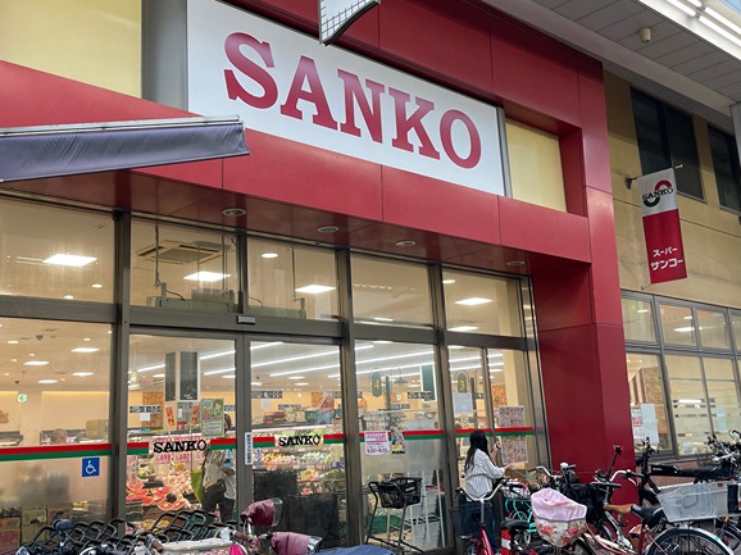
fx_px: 770
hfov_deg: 51.2
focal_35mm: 36
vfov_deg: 39.6
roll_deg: +2.2
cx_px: 326
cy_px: 260
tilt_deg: +12.6
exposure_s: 1/121
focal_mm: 4.2
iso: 80
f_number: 1.6
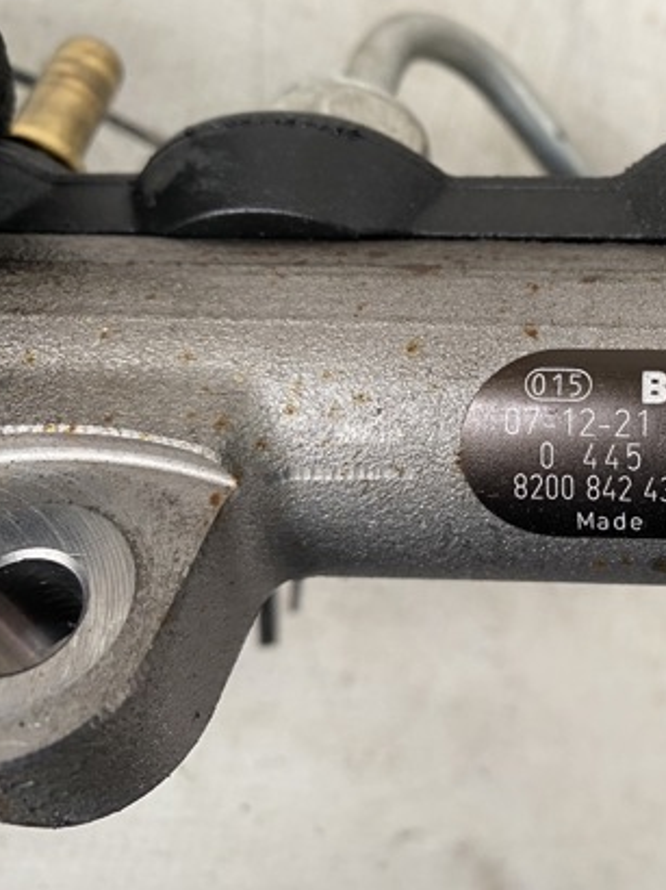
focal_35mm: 39
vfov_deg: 47.8
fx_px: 1002
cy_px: 405
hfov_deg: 33.7
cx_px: 659
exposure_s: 1/60
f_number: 1.8
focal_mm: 4.25
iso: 160
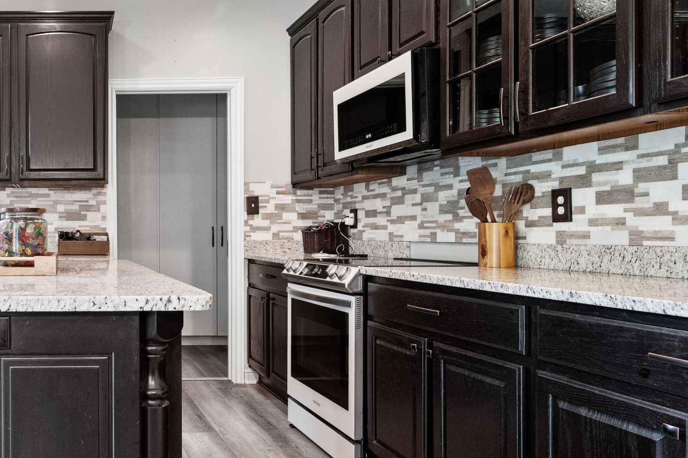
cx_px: 66
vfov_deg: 41.1
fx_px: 612
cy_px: 243
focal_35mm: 32
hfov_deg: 51.7
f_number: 9
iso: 9000
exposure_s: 1/15
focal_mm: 15
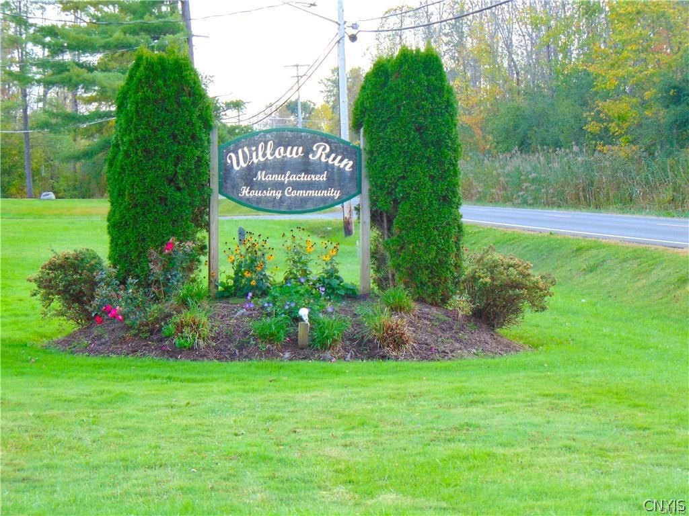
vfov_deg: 13.7
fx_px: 2150
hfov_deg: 18.2
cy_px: 258
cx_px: 344
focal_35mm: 108
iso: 80
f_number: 3.9
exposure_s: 1/60
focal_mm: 19.4
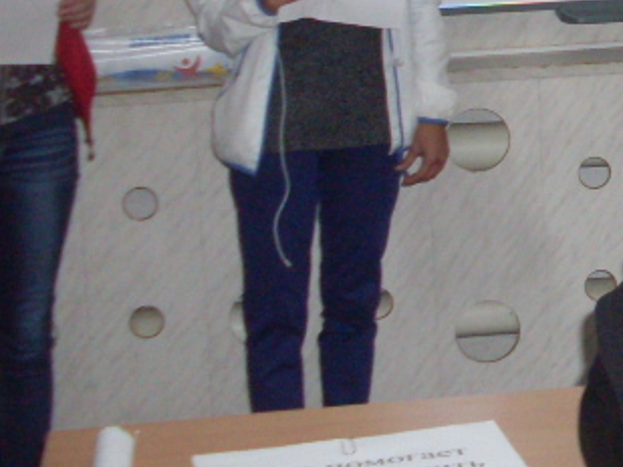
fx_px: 2269
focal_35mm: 126
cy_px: -123
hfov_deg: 14.4
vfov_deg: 11.5
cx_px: 990
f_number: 2.8
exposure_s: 1/45
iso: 160
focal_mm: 6.3
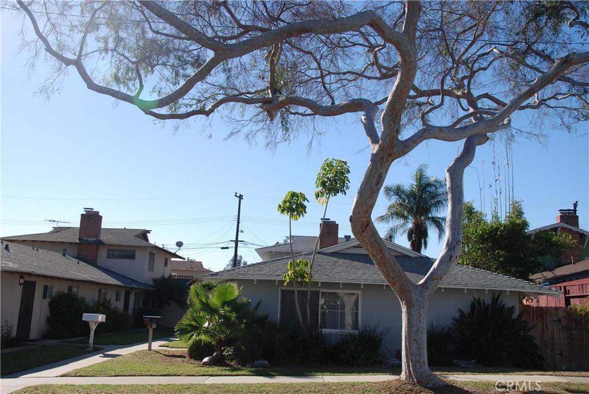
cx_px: 294
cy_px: 197
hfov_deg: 53.1
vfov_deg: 37.0
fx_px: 590
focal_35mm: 36
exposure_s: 1/250
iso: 100
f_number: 8
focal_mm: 24
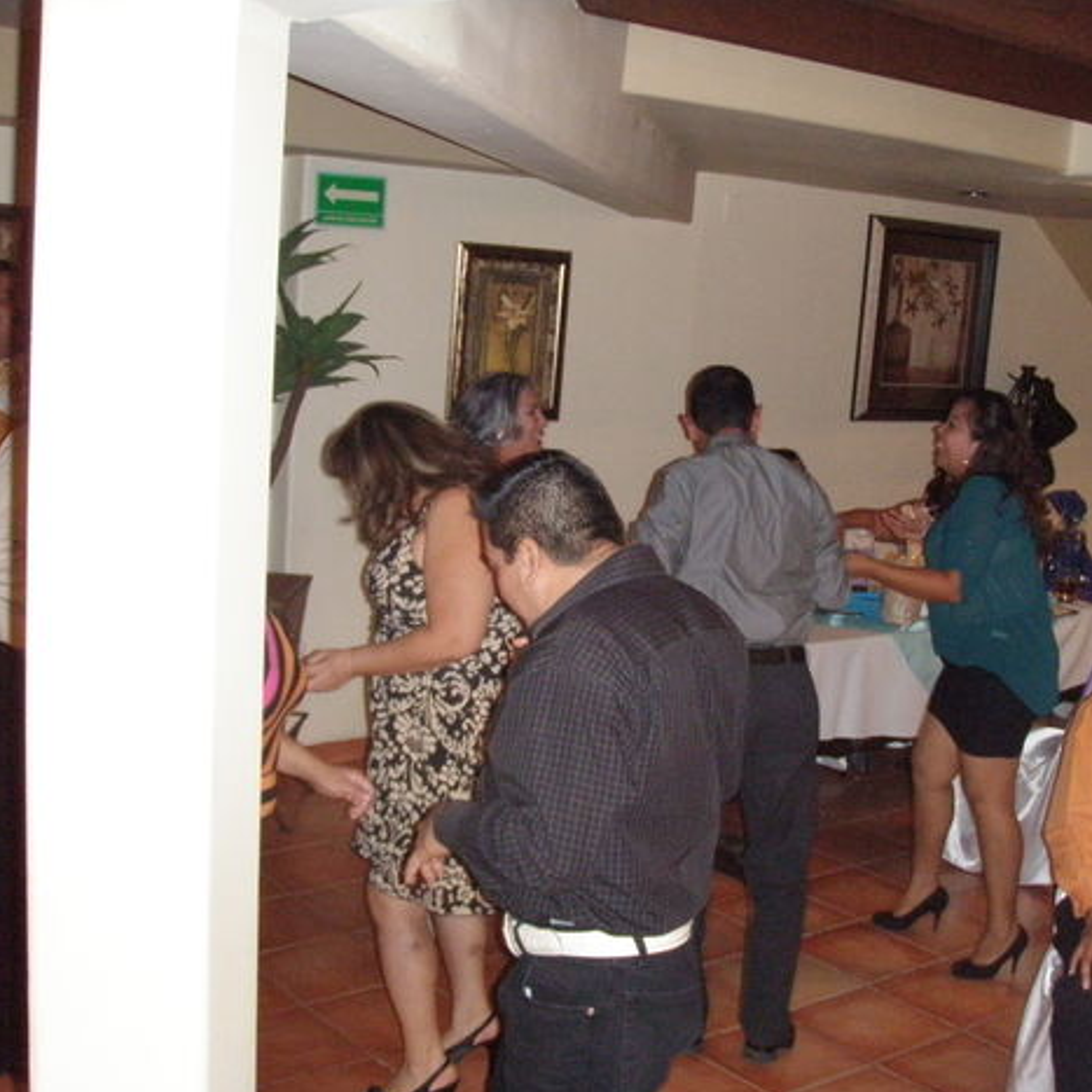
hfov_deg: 36.6
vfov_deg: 36.8
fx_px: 1642
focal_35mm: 46
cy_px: 559
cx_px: 687
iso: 500
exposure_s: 1/30
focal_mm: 6.7
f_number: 3.5
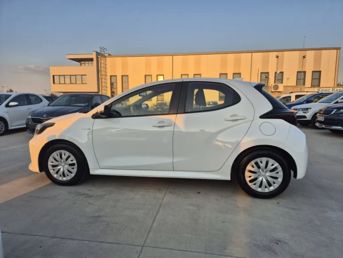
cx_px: 172
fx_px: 228
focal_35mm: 23
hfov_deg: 73.9
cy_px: 129
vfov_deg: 58.9
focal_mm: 5.4
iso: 25
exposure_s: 1/808
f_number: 1.8
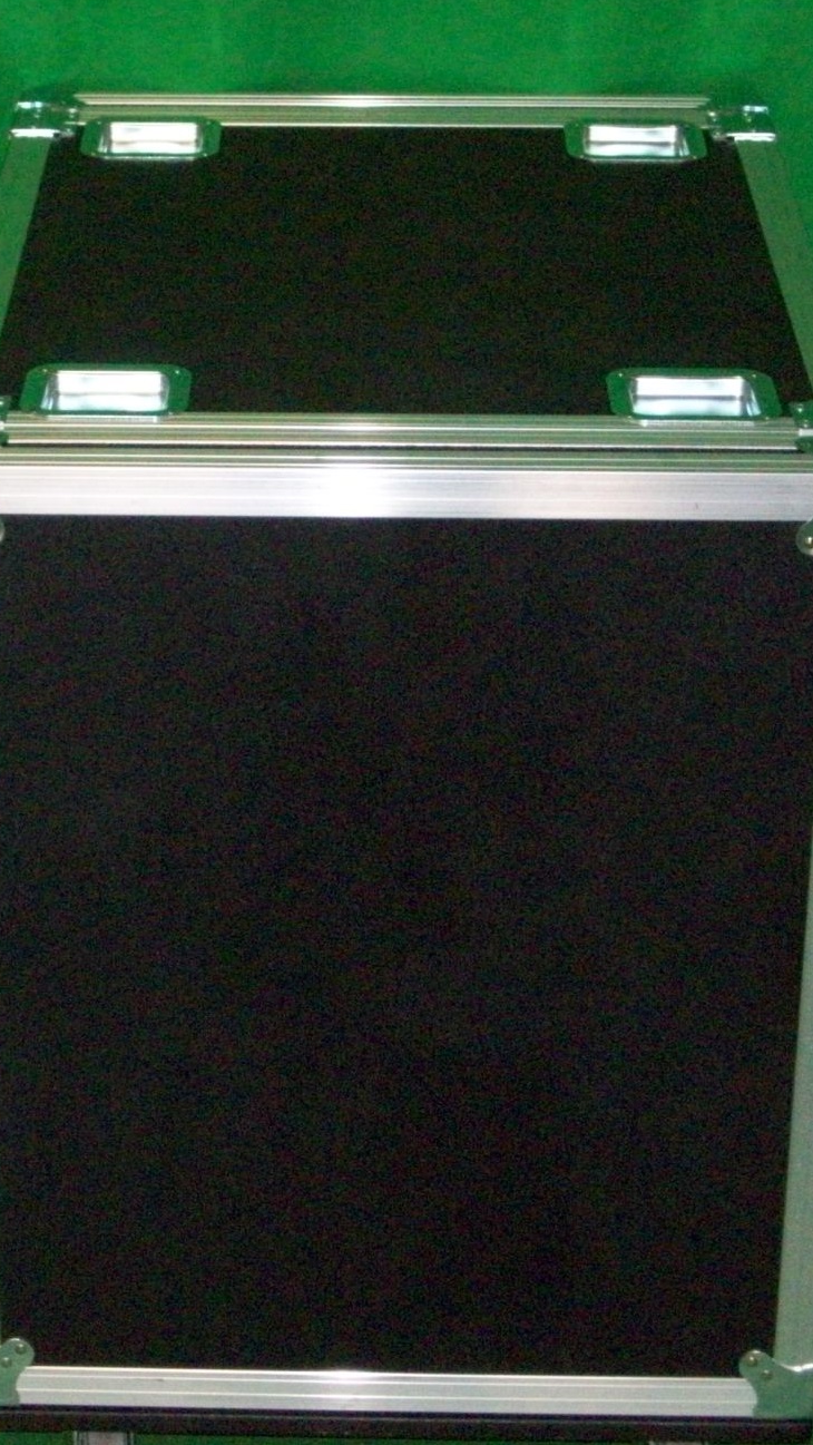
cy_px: 721
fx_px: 2222
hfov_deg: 20.7
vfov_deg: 36.0
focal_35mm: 58
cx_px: 403
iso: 320
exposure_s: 1/70.6
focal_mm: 8.8
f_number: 3.6
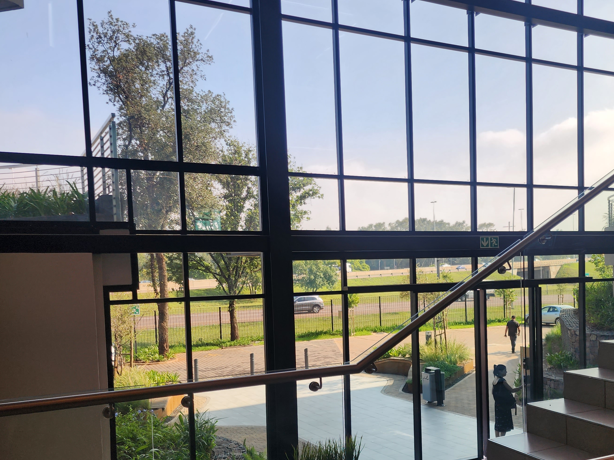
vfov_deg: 40.4
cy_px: 293
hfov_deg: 52.1
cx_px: 383
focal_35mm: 35
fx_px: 621
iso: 12
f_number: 1.8
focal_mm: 6.4
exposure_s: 1/219
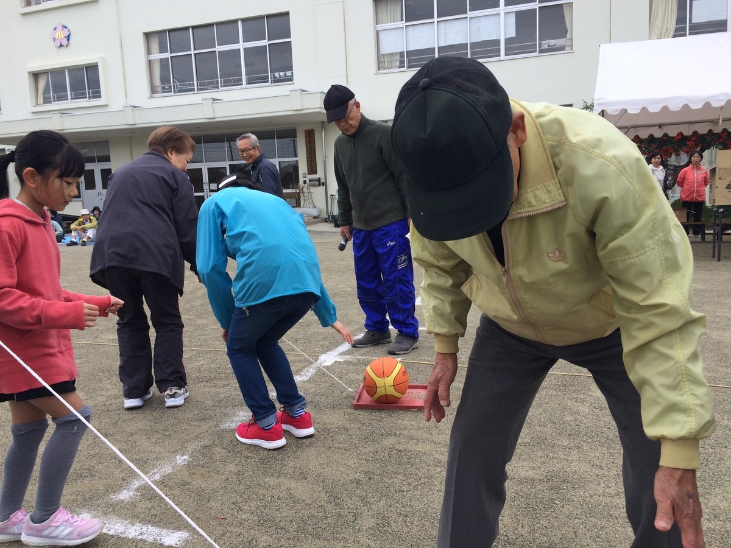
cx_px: 366
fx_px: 612
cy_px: 274
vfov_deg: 48.2
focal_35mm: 29
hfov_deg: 61.7
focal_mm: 4.15
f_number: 2.2
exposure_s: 1/570
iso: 32
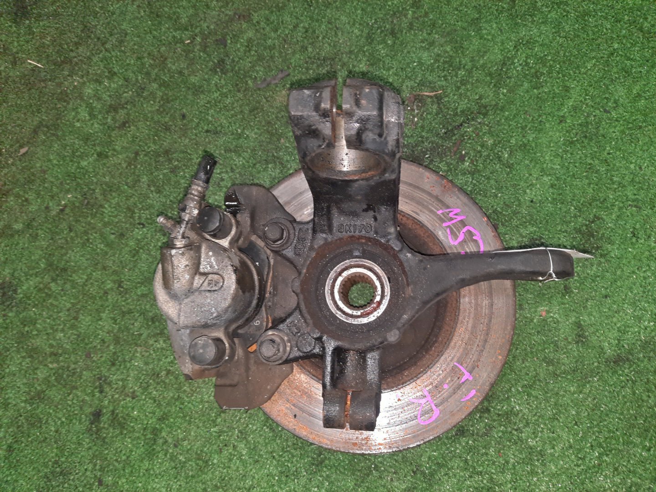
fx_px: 474
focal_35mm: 25
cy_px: 246
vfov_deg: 54.9
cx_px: 328
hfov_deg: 69.4
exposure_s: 1/25
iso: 443
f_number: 2
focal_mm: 4.6
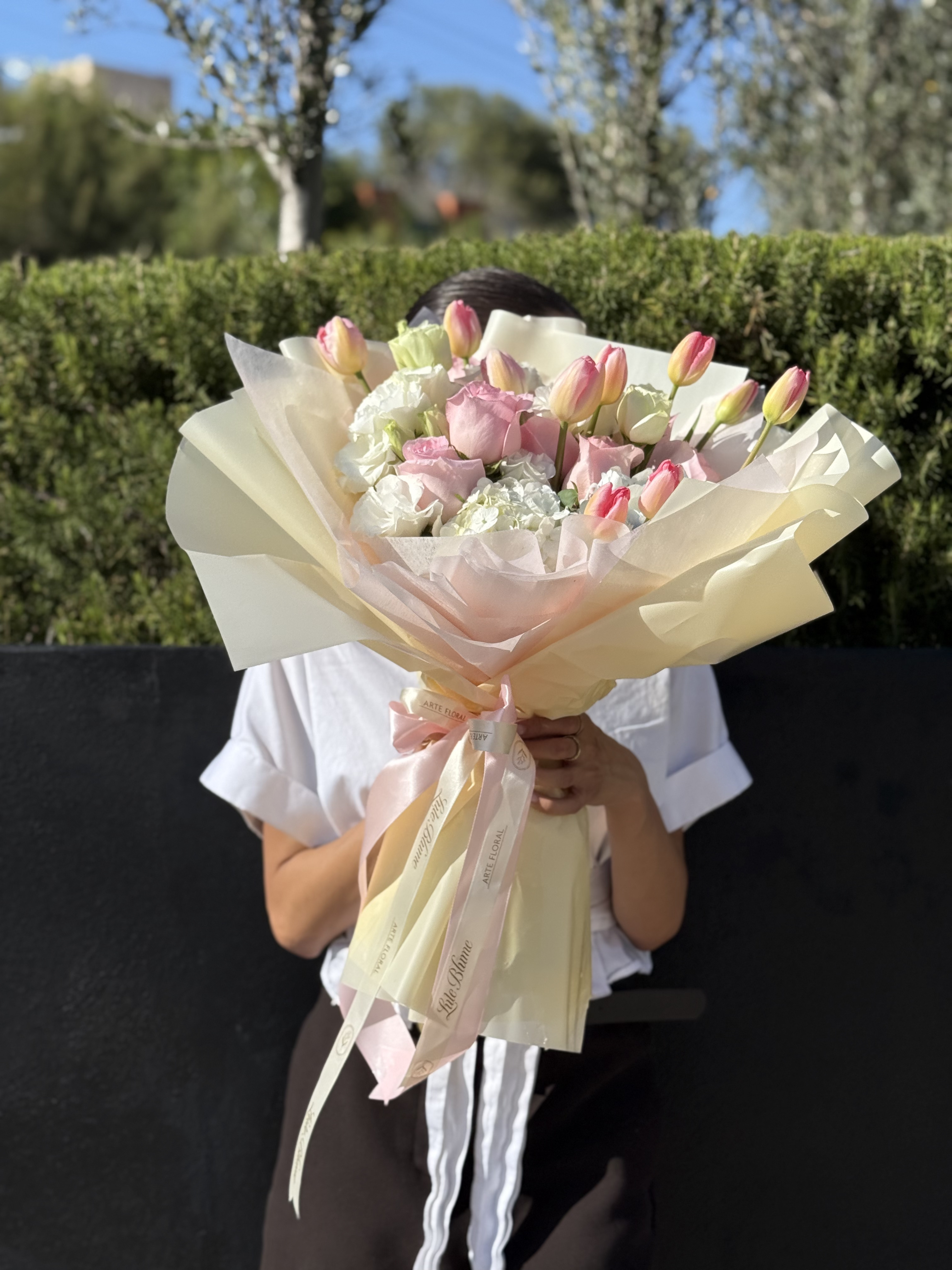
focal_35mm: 48
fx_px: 1760
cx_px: 476
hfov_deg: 30.3
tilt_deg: -5.1
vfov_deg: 39.7
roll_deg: -0.2
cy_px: 635
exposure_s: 1/5208
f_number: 1.78
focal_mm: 6.76
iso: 80
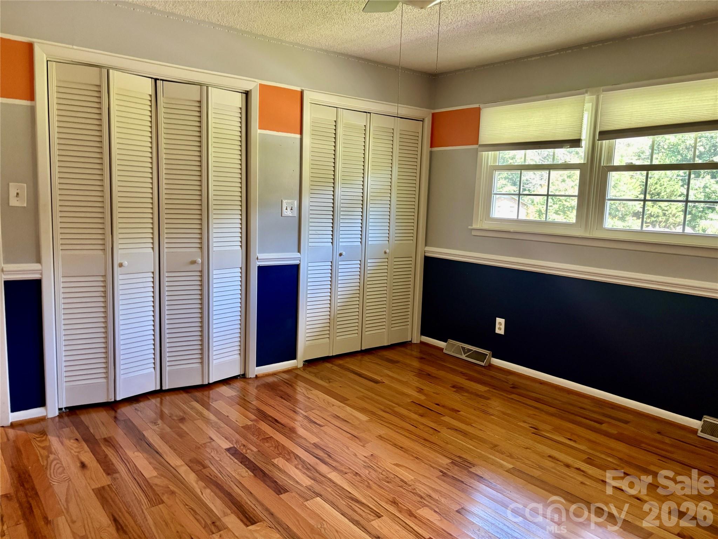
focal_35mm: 26
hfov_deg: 67.3
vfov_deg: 53.1
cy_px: 270
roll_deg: -2.5
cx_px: 359
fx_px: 539
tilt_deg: -6.3
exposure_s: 1/60
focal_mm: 5.96
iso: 250
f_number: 1.6
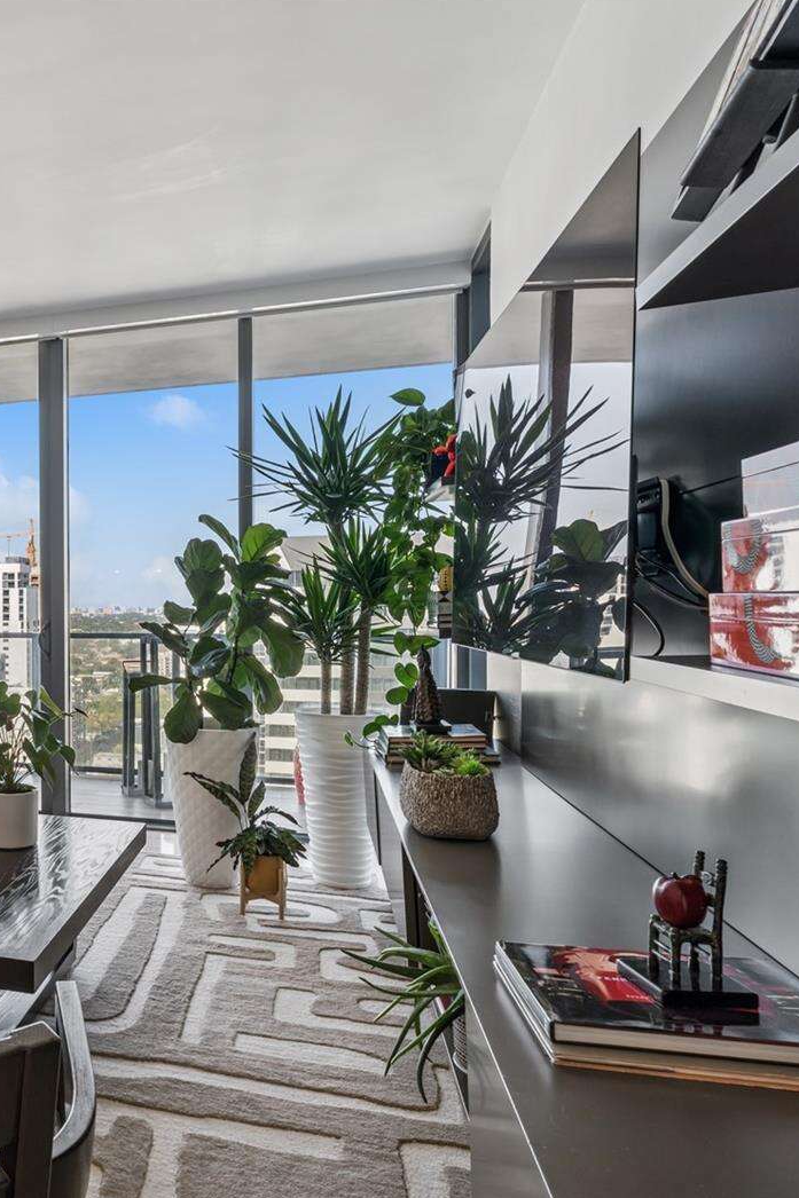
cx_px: -30
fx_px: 886
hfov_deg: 41.2
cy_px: 602
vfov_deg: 68.2
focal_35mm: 27
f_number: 10
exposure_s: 1/30
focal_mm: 17.4
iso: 320
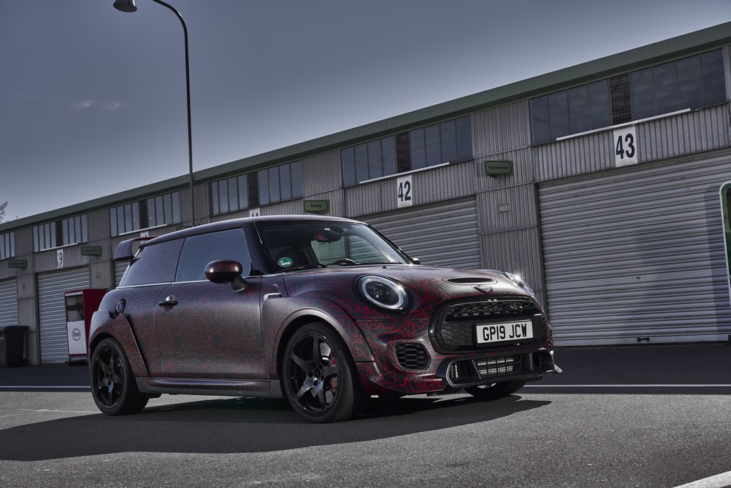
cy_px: 244
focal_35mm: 47
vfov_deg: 28.7
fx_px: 954
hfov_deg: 41.9
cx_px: 366
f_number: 7.1
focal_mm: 47
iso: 100
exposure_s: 1/100
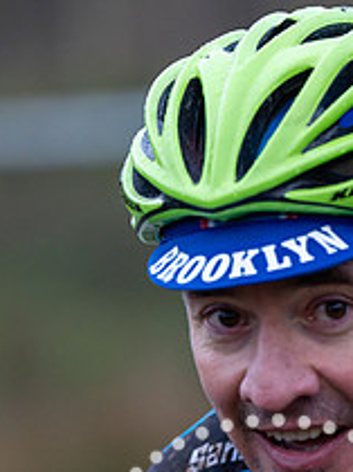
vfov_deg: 4.8
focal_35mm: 413
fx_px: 5627
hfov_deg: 3.6
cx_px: 317
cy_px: 434
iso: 3200
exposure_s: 1/500
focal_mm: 200
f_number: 4
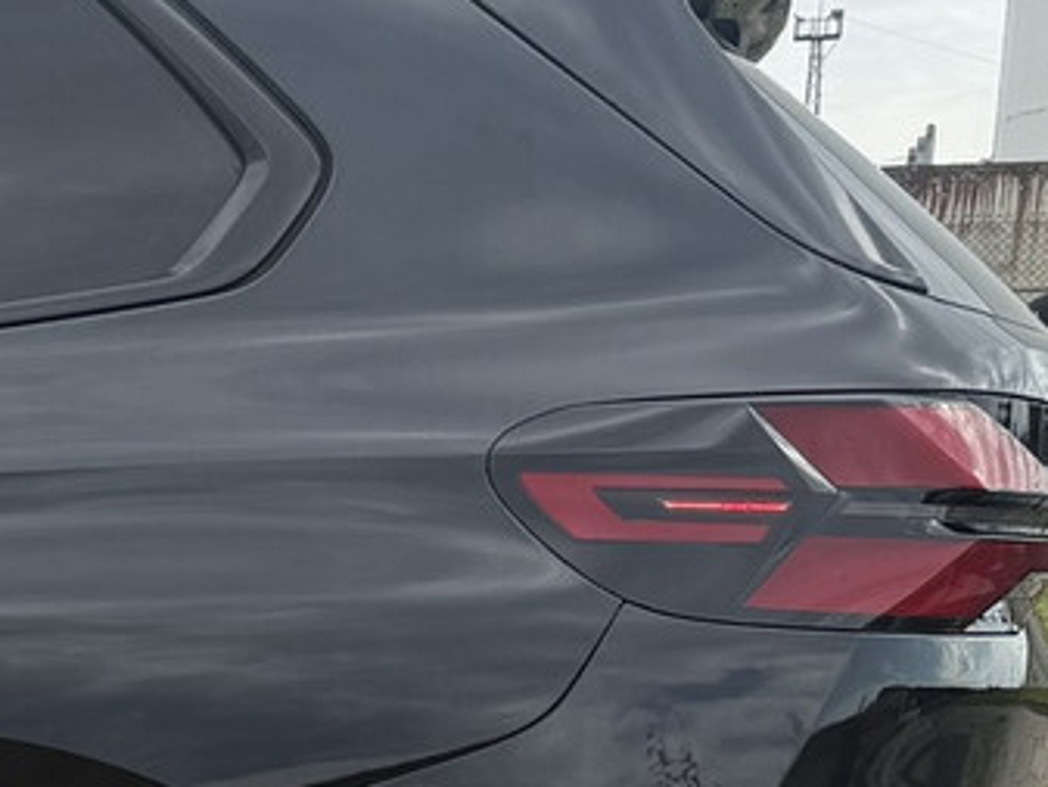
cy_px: 1011
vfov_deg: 12.6
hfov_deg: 14.4
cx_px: -1045
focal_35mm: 114
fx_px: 3453
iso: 80
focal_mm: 6.76
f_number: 1.78
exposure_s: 1/2801
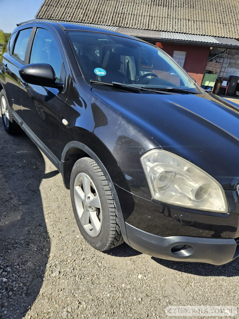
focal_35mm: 23
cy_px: 160
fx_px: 212
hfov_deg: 58.9
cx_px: 120
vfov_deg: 73.9
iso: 25
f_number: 1.8
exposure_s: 1/994
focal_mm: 5.4
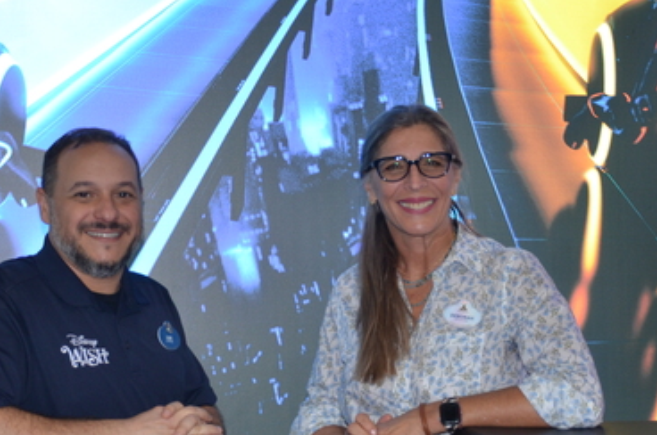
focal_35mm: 77
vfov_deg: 17.7
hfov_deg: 26.3
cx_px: 241
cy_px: 218
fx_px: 1402
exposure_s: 1/100
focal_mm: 27
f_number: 4
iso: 400
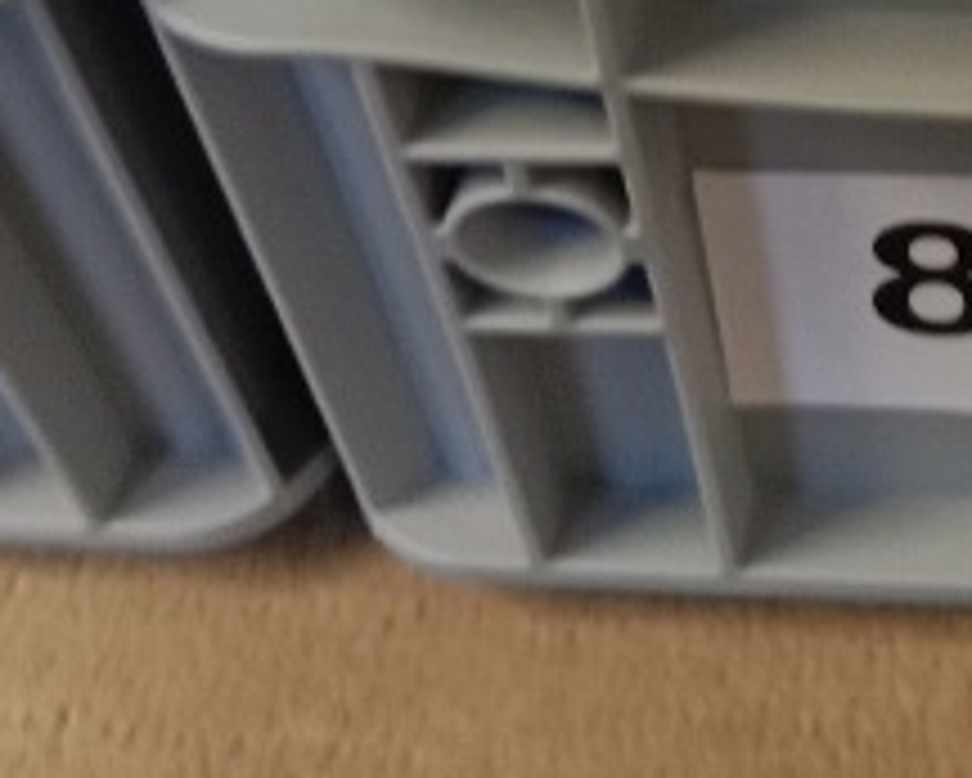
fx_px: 2245
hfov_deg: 23.4
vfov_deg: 17.3
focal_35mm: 78
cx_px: 963
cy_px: -454
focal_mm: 3.65
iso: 775
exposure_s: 1/20
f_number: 2.2
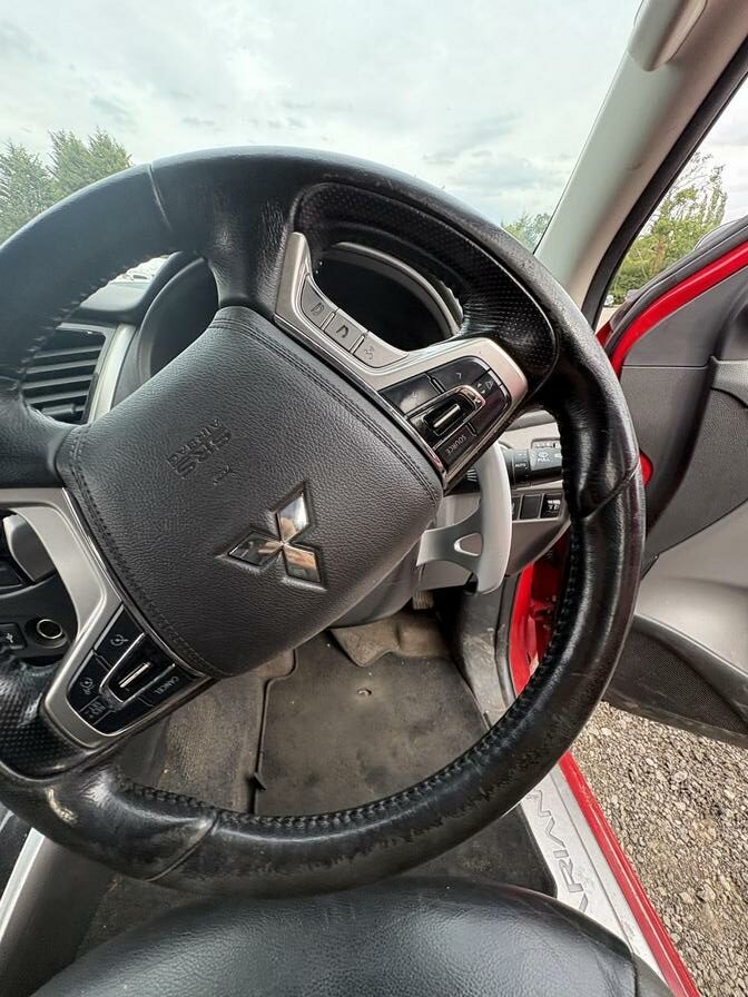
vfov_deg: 102.1
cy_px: 498
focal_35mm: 14
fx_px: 403
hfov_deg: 85.7
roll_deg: -2.7
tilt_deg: -20.6
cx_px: 374
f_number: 2.2
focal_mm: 2.22
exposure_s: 1/140
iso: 100
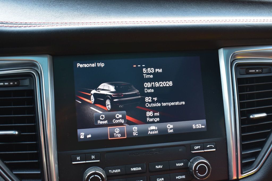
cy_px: 90
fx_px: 306
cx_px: 136
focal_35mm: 40
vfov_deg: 33.0
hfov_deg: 47.9
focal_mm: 27
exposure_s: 1/15
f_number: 6.3
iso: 400
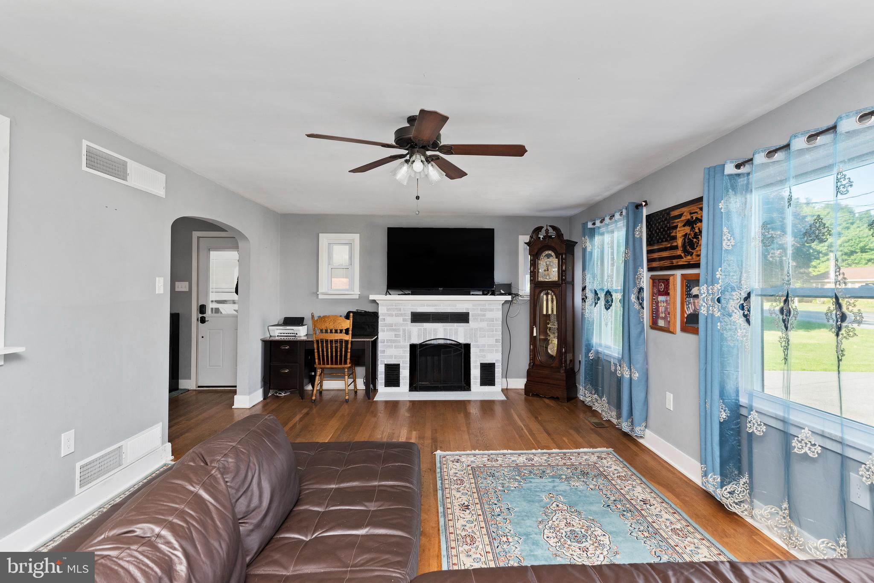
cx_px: 437
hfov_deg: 93.3
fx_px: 413
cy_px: 292
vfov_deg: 70.5
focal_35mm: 17
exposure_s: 1/15
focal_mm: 17
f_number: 6.3
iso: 400
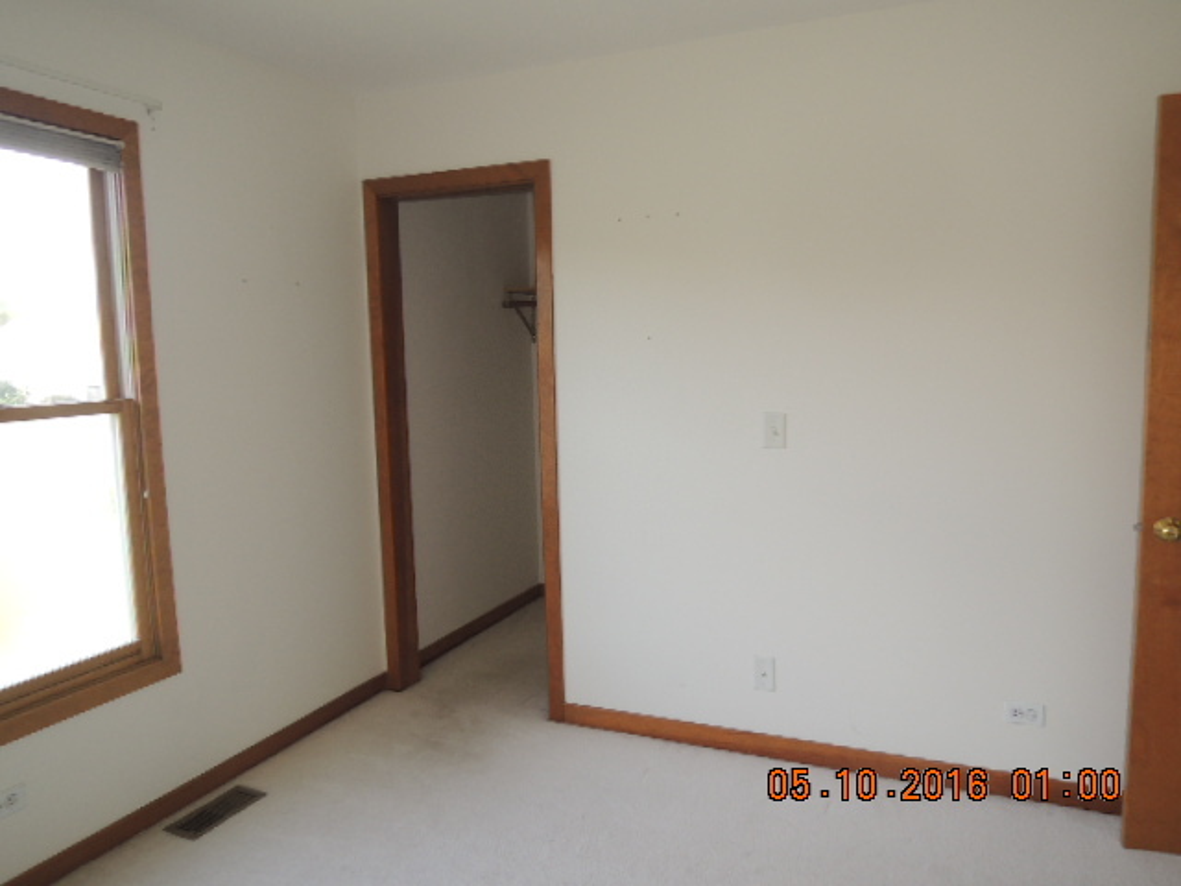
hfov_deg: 71.6
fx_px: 819
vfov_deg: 56.8
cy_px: 443
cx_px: 590
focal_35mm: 24
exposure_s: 1/60
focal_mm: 4.3
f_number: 2.8
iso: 100
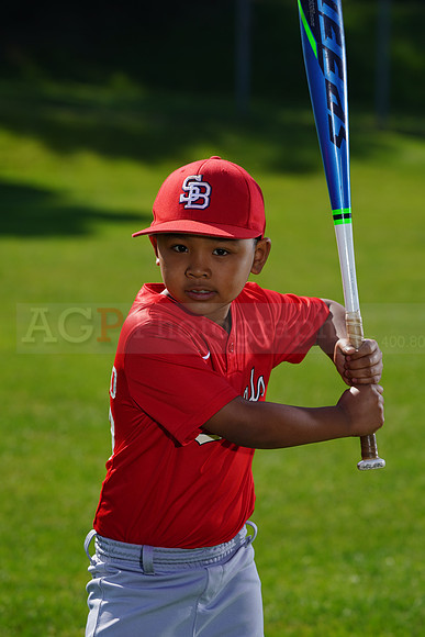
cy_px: 318
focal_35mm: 215
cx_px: 212
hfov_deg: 6.4
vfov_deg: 9.6
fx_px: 3805
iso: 100
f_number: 9
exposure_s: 1/250
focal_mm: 215
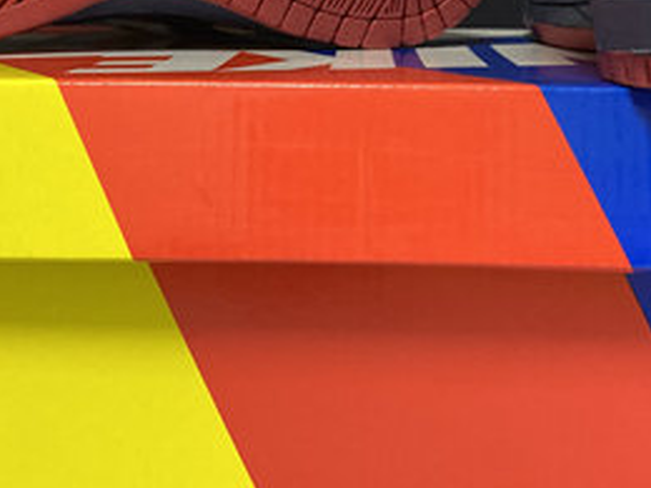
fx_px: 1316
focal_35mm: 70
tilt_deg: -0.6
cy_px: 24
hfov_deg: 27.8
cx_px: 308
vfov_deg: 20.5
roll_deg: +0.9
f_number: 1.8
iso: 200
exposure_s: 1/50
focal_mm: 4.25
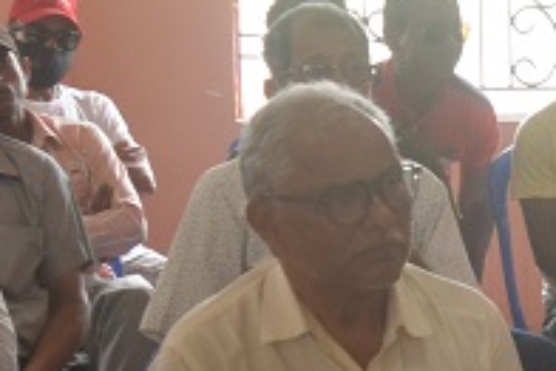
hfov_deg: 14.1
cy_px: 225
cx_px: 780
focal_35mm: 138
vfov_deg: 10.0
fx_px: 2133
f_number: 4.5
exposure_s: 1/200
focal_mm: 18
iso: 800
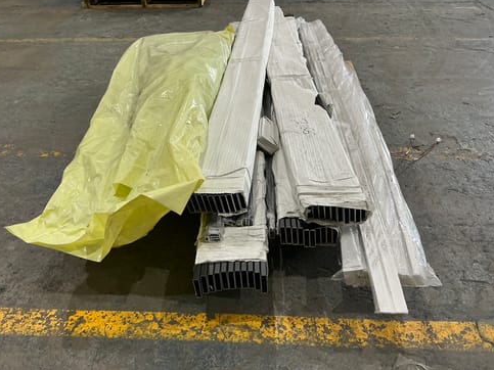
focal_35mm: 29
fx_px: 414
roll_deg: +0.9
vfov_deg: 48.2
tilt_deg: -35.8
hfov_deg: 61.7
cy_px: 189
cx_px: 245
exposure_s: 1/50
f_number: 1.8
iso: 50
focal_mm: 3
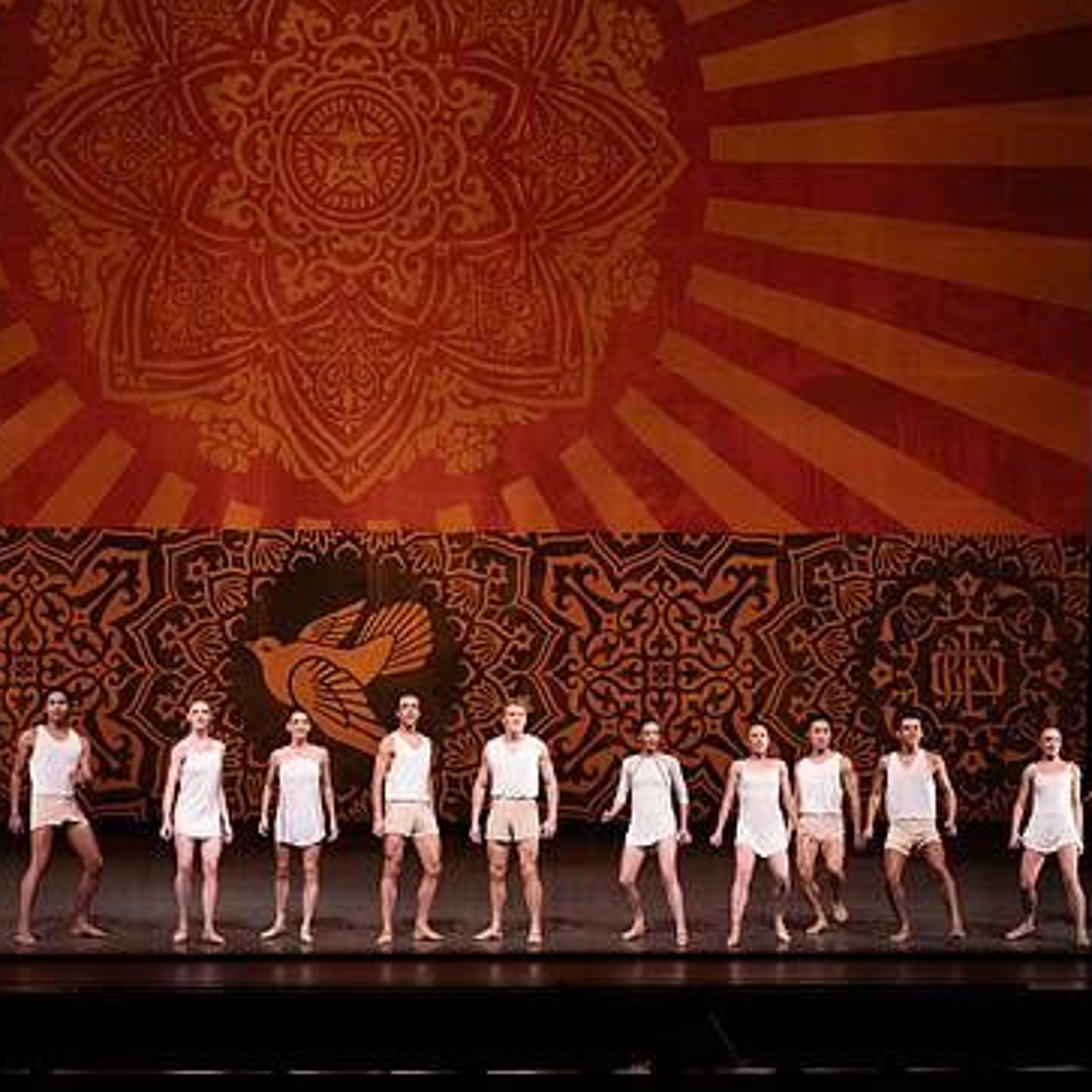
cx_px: 493
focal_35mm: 136
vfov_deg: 12.8
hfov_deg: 12.8
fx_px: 4854
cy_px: 525
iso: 6400
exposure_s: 1/400
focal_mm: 100
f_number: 6.3
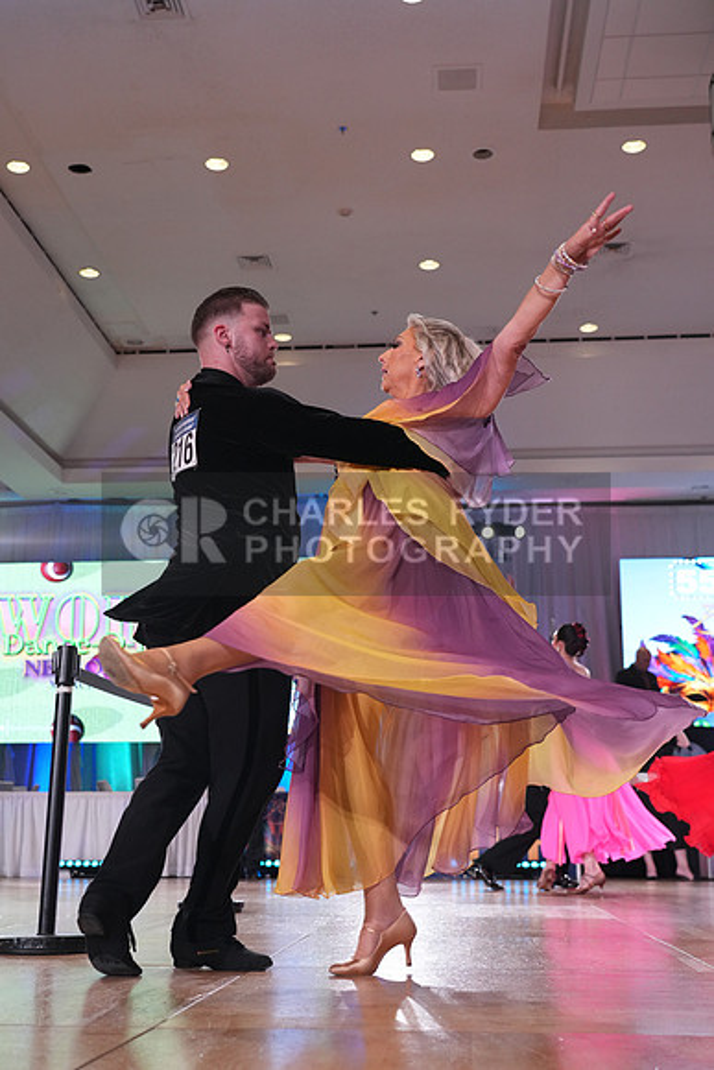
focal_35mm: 42
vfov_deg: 46.4
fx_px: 1249
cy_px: 535
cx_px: 357
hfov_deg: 31.9
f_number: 4
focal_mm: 42
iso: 2500
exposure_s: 1/500
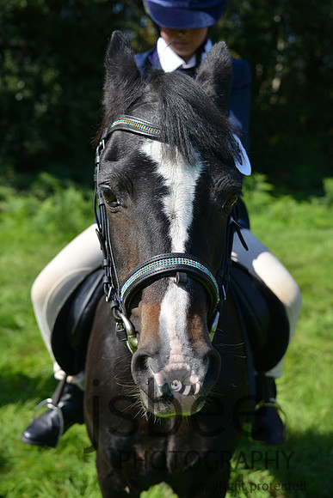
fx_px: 763
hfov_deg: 24.6
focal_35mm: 55
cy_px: 249
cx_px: 166
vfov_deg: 36.2
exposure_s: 1/1250
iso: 360
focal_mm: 55
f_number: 5.6
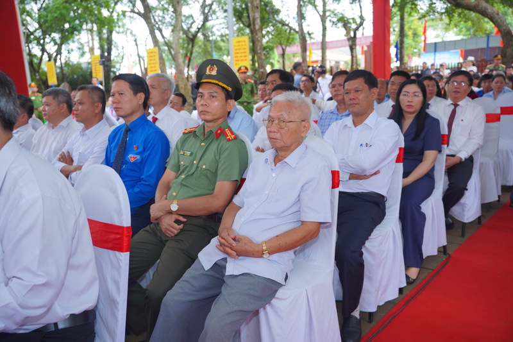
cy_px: 171
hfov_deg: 57.2
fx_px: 470
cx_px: 256
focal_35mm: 33
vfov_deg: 40.0
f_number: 4
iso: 320
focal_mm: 33
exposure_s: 1/160
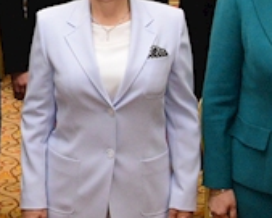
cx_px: -196
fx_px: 1287
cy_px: -63
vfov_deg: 9.5
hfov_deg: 11.3
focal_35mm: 160
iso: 3200
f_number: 6.3
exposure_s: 1/60
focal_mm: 24
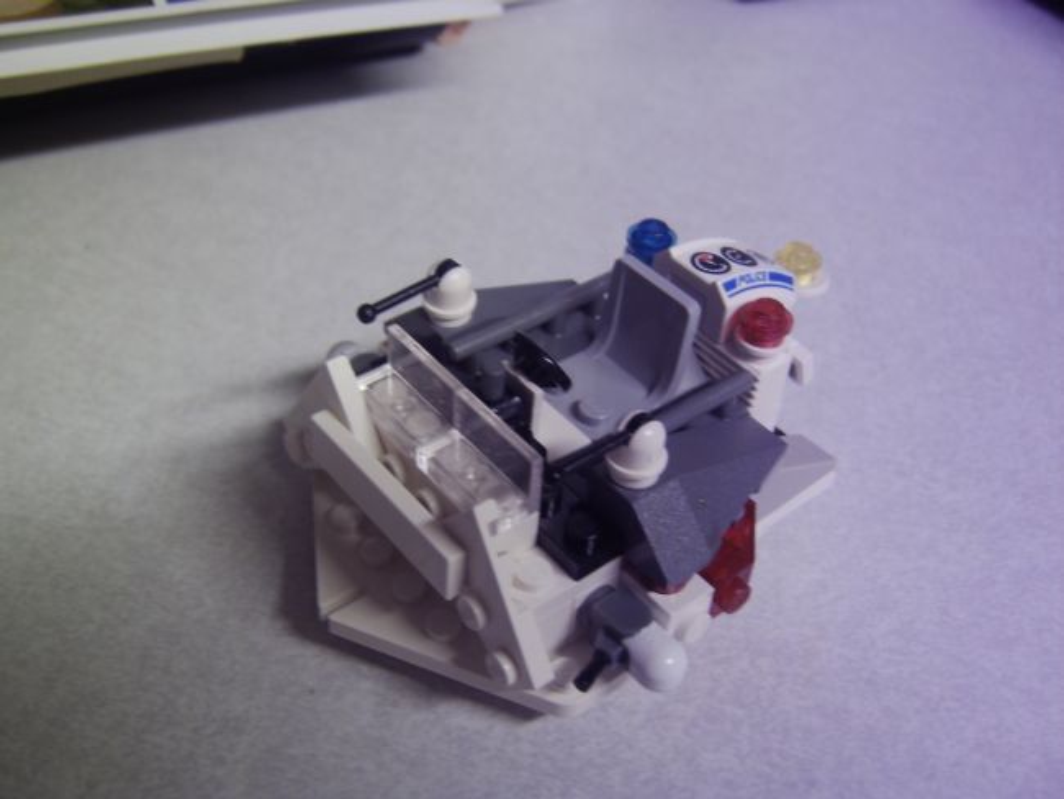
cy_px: 400
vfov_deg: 45.5
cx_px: 532
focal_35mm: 31
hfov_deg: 58.3
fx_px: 953
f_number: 2.7
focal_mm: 8.13
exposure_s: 1/11
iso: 71
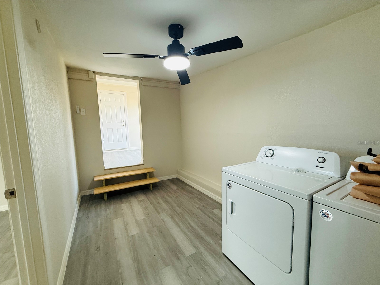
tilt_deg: -3.4
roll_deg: +1.3
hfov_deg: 102.1
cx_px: 190
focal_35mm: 14
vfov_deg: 85.7
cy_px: 142
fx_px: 154
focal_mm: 2.22
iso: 200
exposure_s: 1/120
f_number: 2.2
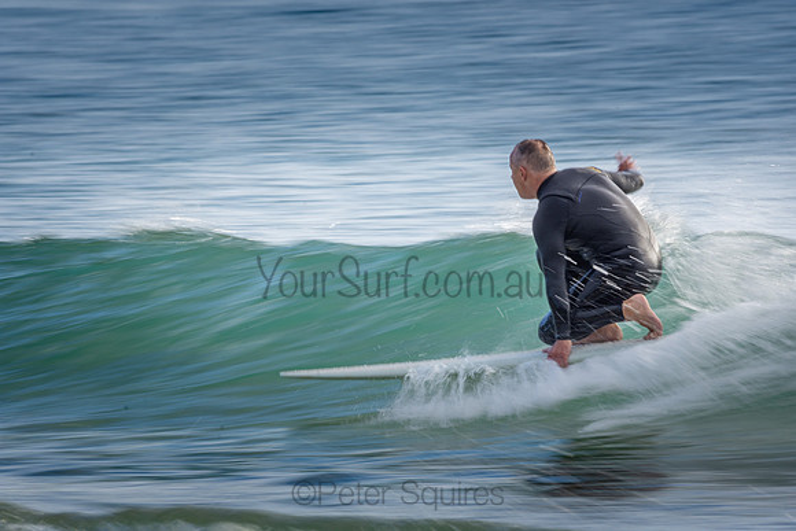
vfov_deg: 1.8
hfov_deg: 2.7
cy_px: 266
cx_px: 398
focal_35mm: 750
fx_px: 16586
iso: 100
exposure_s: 1/30
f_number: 18
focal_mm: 500
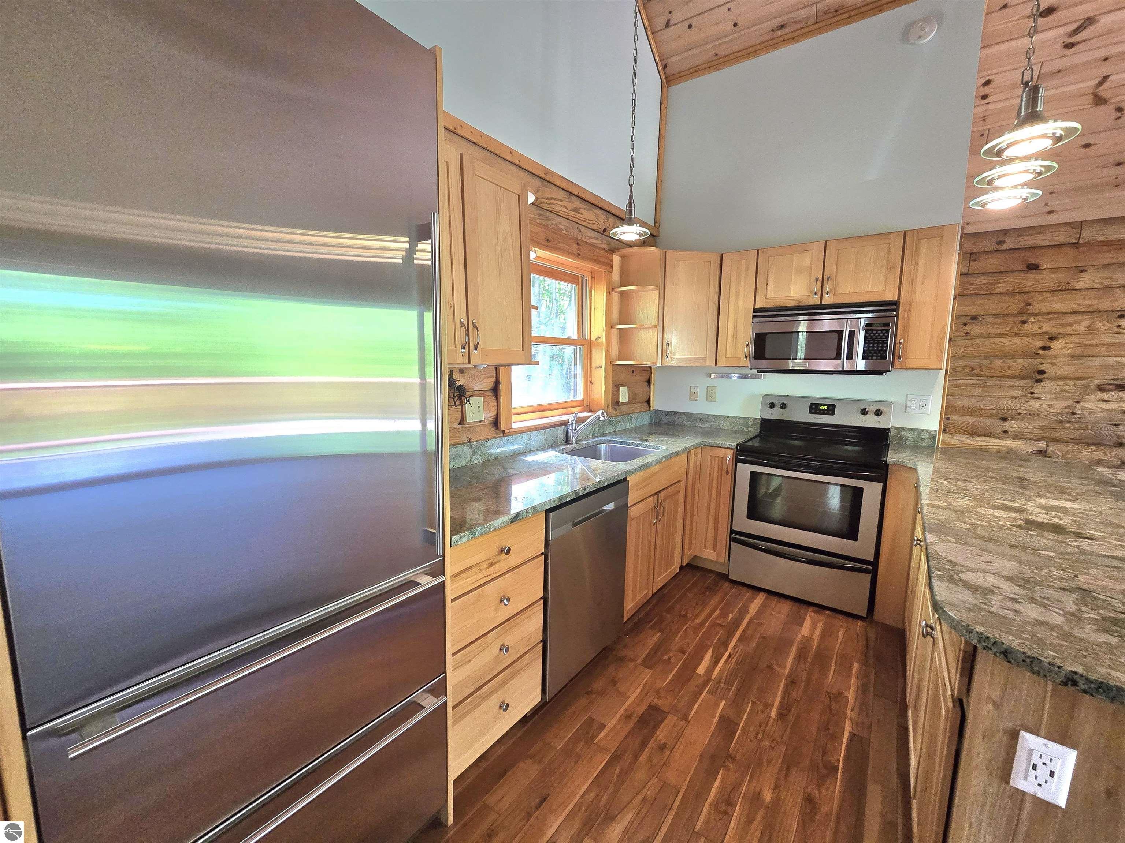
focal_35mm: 13
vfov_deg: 89.9
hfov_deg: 106.2
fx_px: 422
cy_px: 422
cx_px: 562
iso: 320
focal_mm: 2.2
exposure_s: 1/60.2
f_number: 2.2
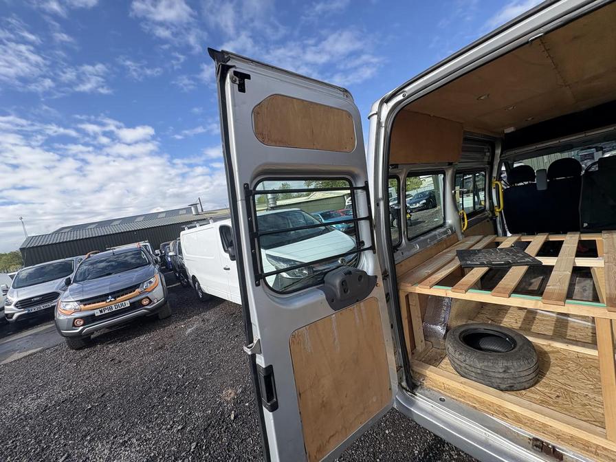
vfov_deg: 85.7
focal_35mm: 14
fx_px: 249
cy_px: 231
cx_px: 308
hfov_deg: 102.1
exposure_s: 1/879
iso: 50
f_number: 2.2
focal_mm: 2.22
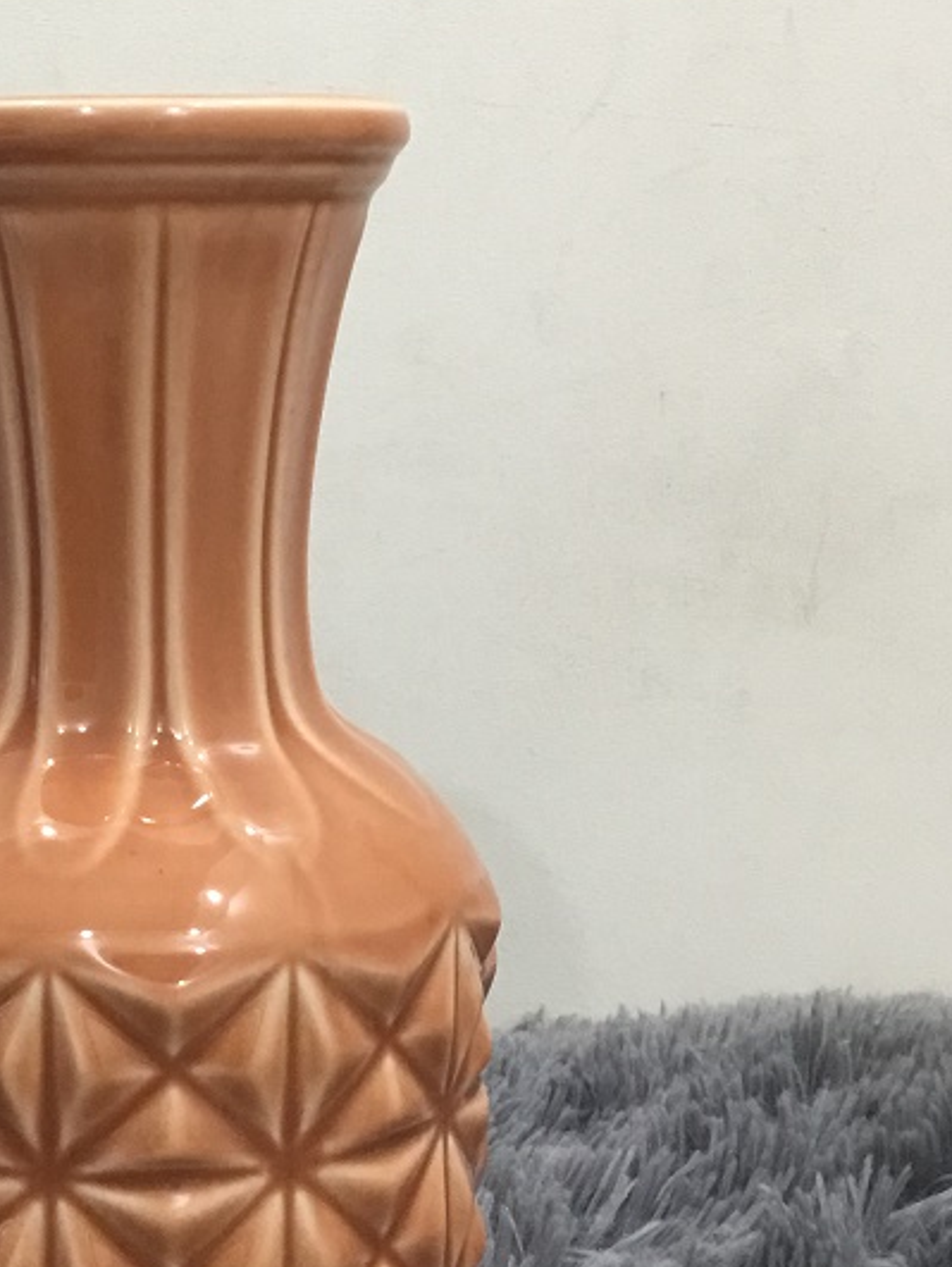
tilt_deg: -9.6
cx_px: 100
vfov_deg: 27.7
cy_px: 709
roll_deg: -0.2
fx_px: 2564
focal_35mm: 70
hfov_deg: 20.6
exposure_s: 1/33
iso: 125
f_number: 2.4
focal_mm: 3.3
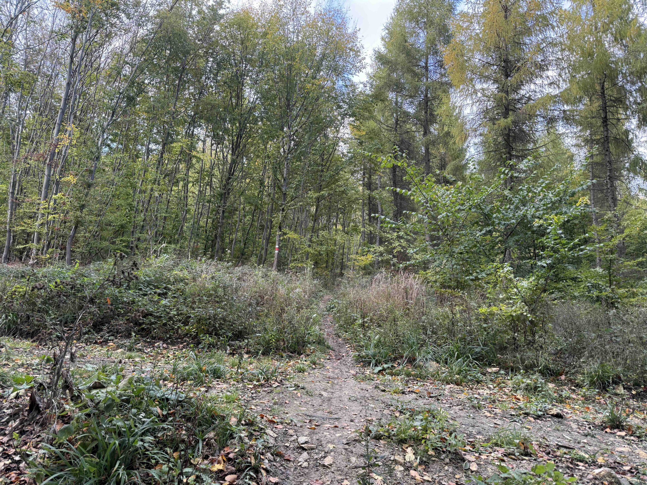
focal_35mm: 24
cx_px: 324
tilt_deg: +10.8
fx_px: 449
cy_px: 242
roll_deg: -0.3
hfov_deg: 71.6
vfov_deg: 56.8
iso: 100
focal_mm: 6.76
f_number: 1.78
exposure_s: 1/121
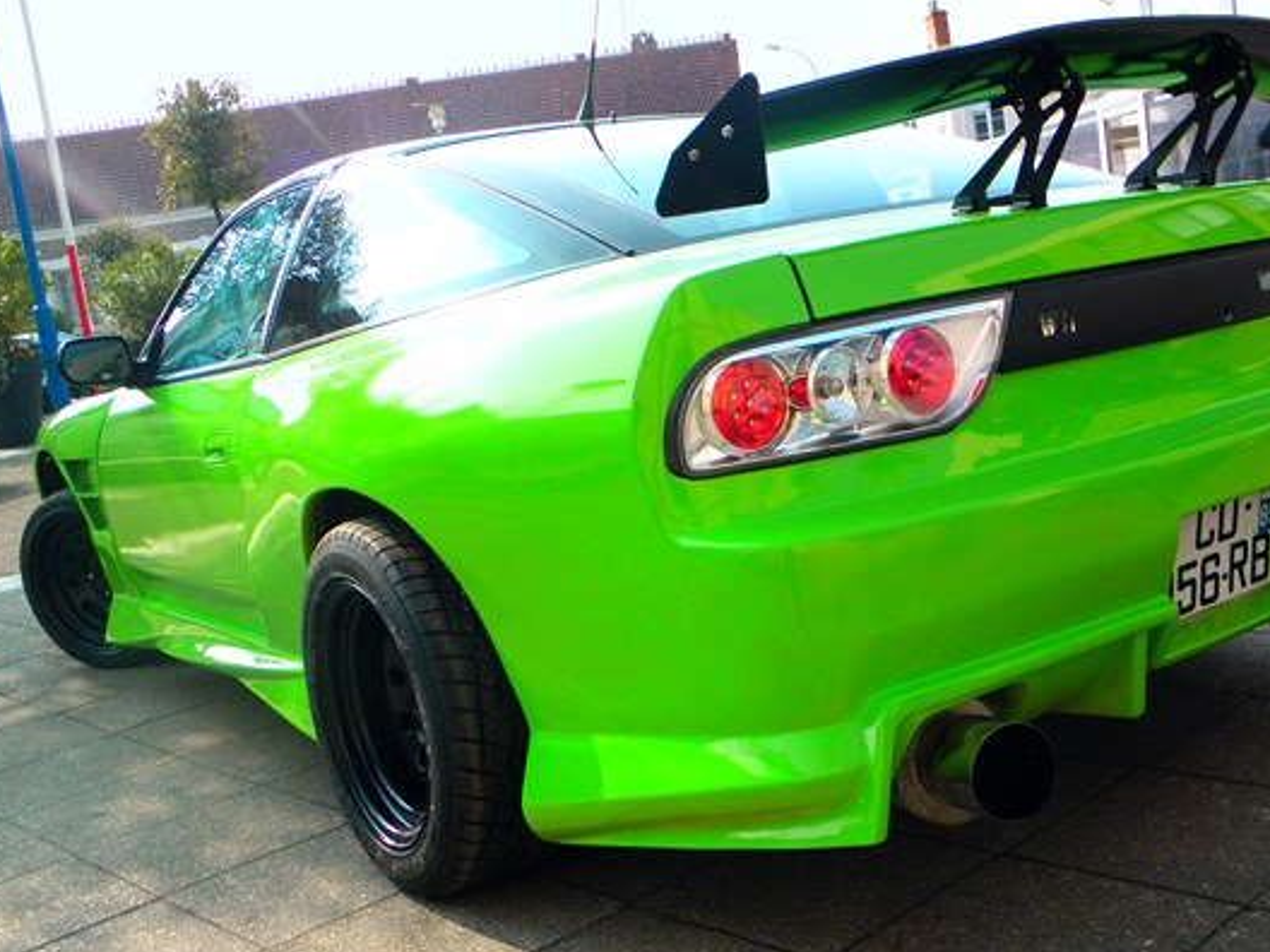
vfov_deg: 36.0
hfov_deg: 46.6
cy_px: 495
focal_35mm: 40
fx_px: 1468
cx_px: 753
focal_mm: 5.9
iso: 200
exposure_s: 1/250
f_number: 7.2
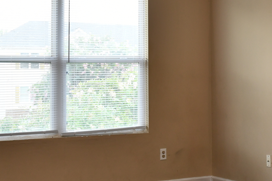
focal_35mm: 83
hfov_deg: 24.2
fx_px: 627
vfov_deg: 16.3
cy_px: 31
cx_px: 203
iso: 200
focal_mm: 21
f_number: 4
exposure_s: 1/60
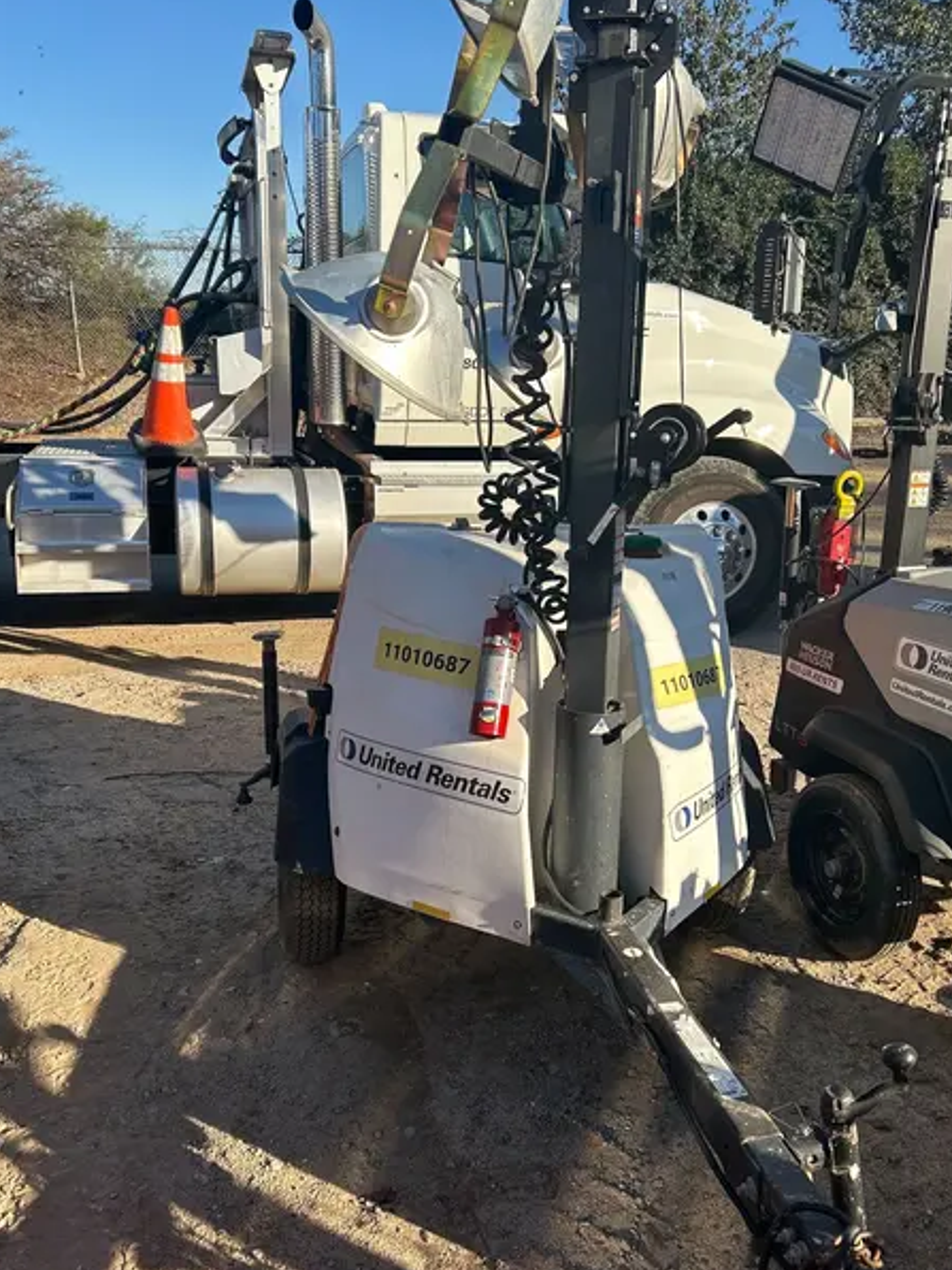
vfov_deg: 56.8
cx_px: 532
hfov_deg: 44.1
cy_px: 651
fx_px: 1173
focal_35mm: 32
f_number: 1.5
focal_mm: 5.7
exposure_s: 1/2457
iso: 50
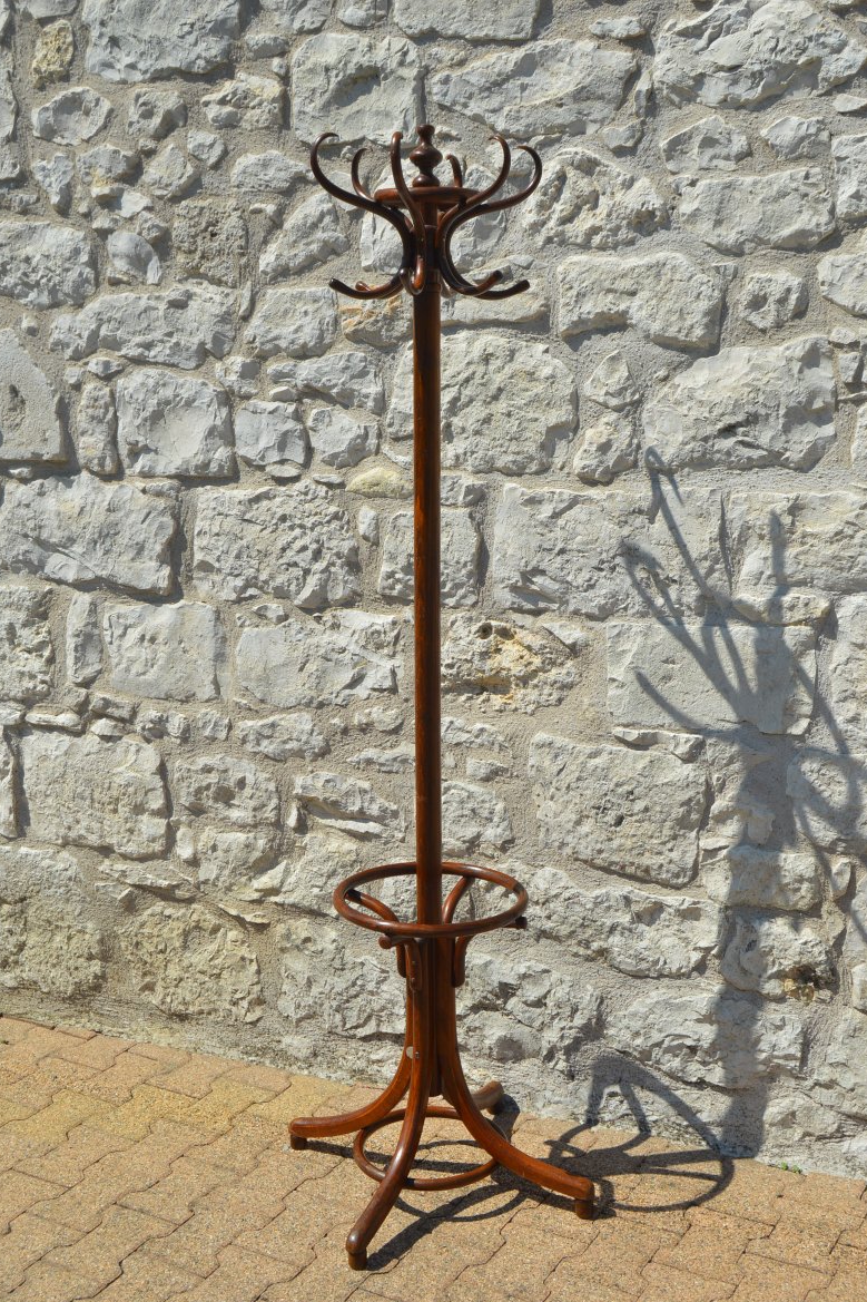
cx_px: 436
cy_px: 667
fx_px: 1445
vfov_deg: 48.5
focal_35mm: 40
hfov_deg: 33.4
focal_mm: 26
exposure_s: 1/320
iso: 100
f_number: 9
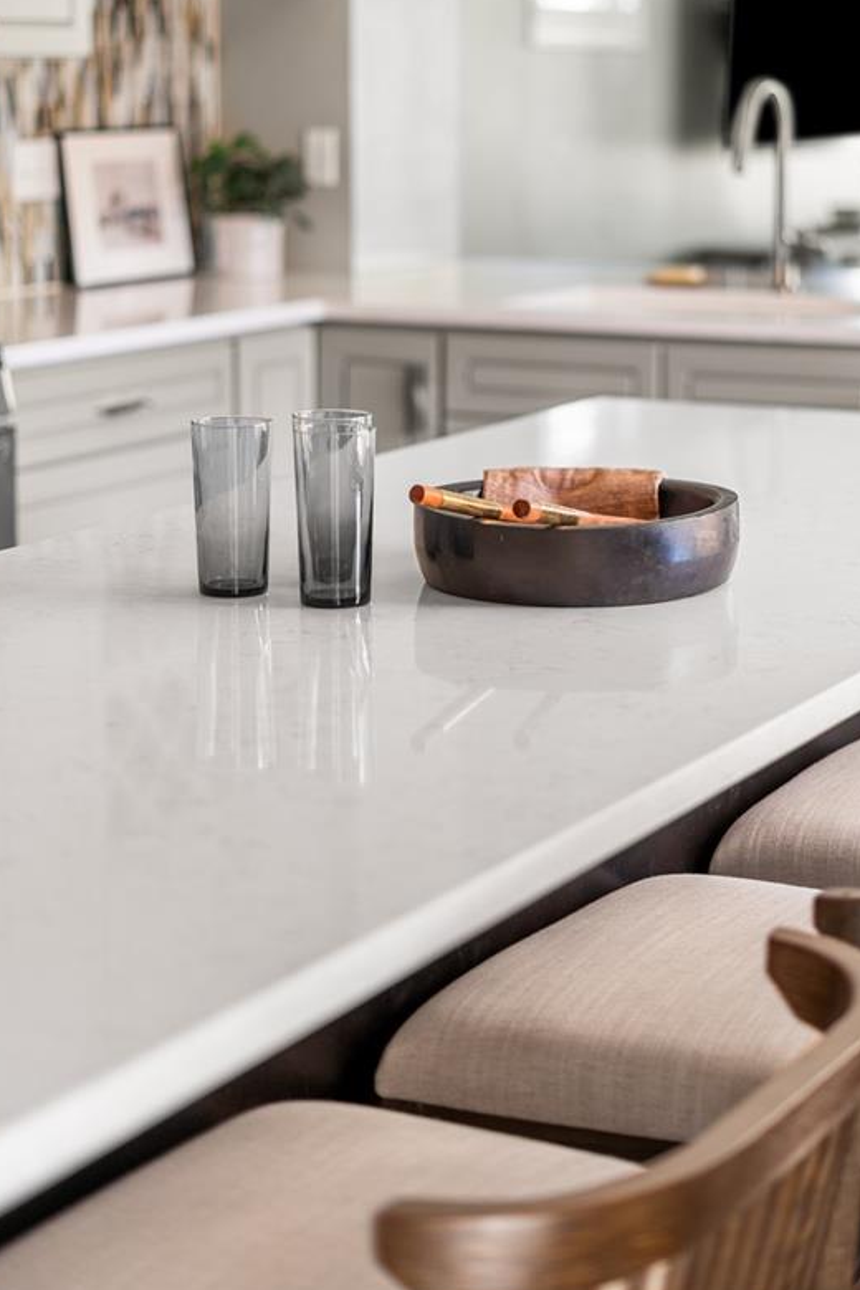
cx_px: 590
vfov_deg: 26.1
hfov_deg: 17.7
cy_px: 399
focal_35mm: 77
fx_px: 2759
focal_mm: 50
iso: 100
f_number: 1.8
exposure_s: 1/15
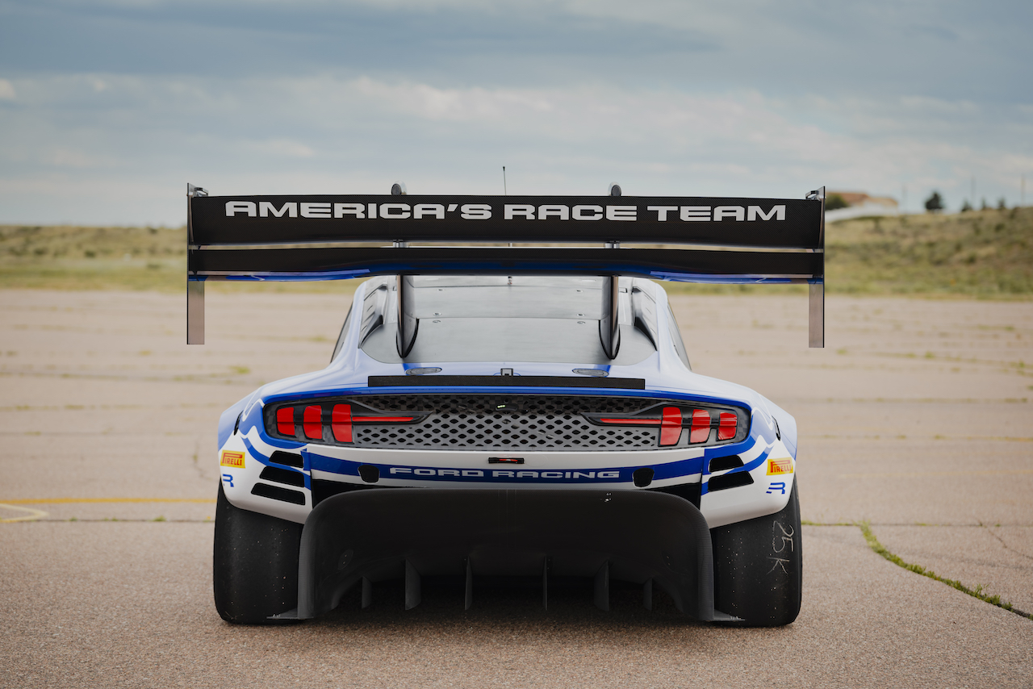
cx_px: 516
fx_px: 2821
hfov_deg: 20.7
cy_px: 344
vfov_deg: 13.9
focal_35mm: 98
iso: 64
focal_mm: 98.3
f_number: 3.5
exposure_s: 1/125
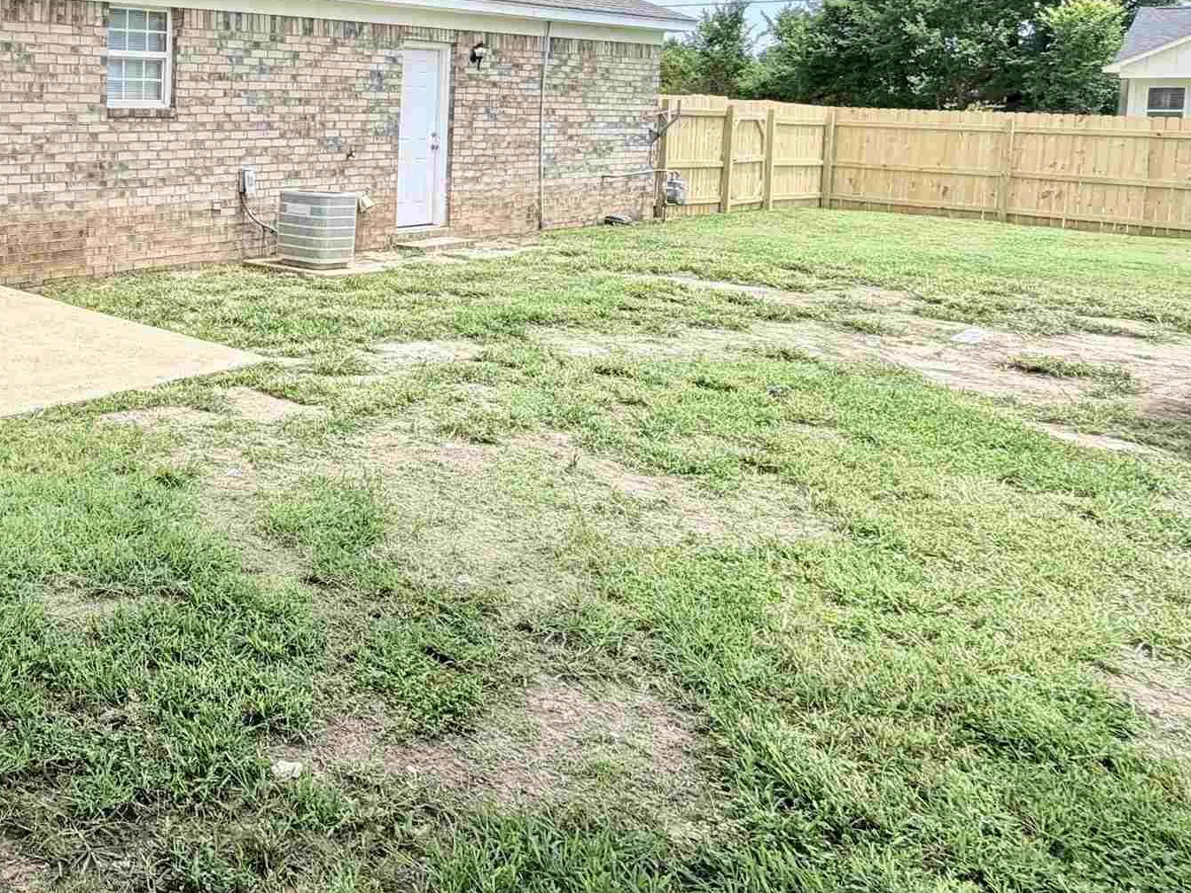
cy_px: 178
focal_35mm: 32
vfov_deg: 42.2
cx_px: 58
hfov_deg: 48.8
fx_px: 1101
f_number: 2.2
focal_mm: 2.22
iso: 25
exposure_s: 1/770
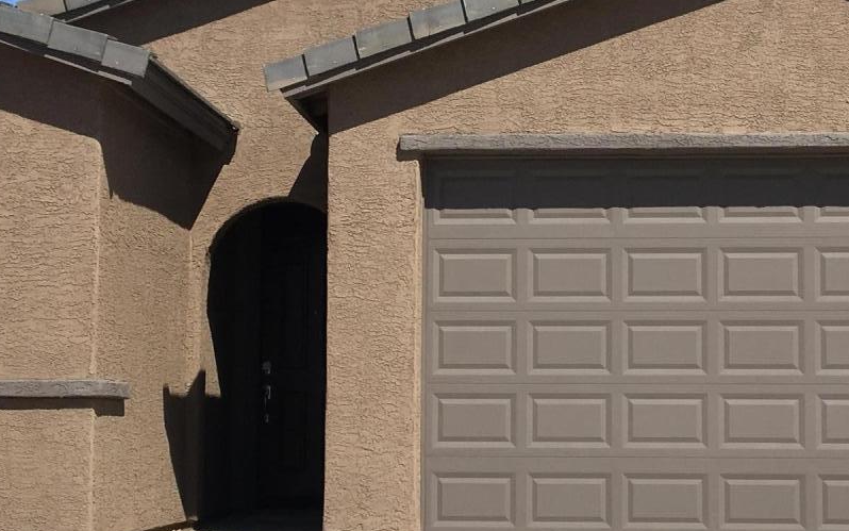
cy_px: 286
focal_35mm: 77
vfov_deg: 16.9
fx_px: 1782
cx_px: 490
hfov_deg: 26.8
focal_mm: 4.15
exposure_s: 1/2653
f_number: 2.2
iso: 25
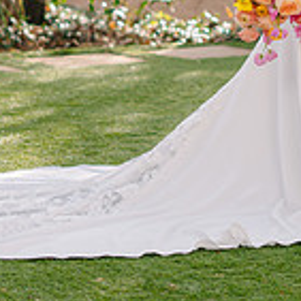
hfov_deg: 9.4
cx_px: 450
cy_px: -37
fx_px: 1790
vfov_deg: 9.5
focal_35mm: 182
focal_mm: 50
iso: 50
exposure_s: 1/200
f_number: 2.2
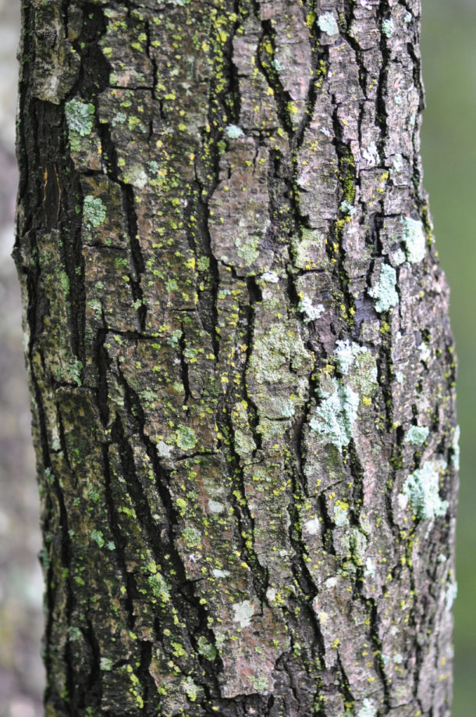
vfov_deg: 13.1
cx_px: 238
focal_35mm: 158
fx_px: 3131
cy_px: 358
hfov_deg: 8.7
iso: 800
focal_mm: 105
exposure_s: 1/250
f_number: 3
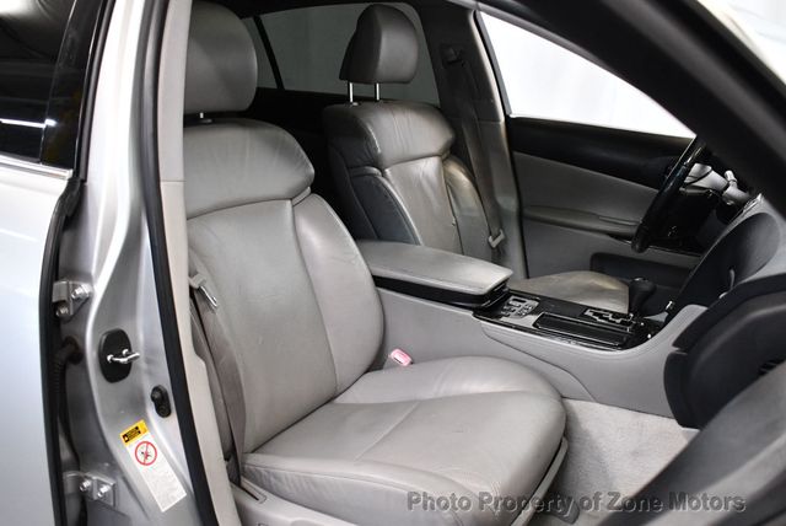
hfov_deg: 53.1
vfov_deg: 36.9
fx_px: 787
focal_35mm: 36
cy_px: 263
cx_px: 393
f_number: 3.5
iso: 1800
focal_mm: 18
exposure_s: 1/125
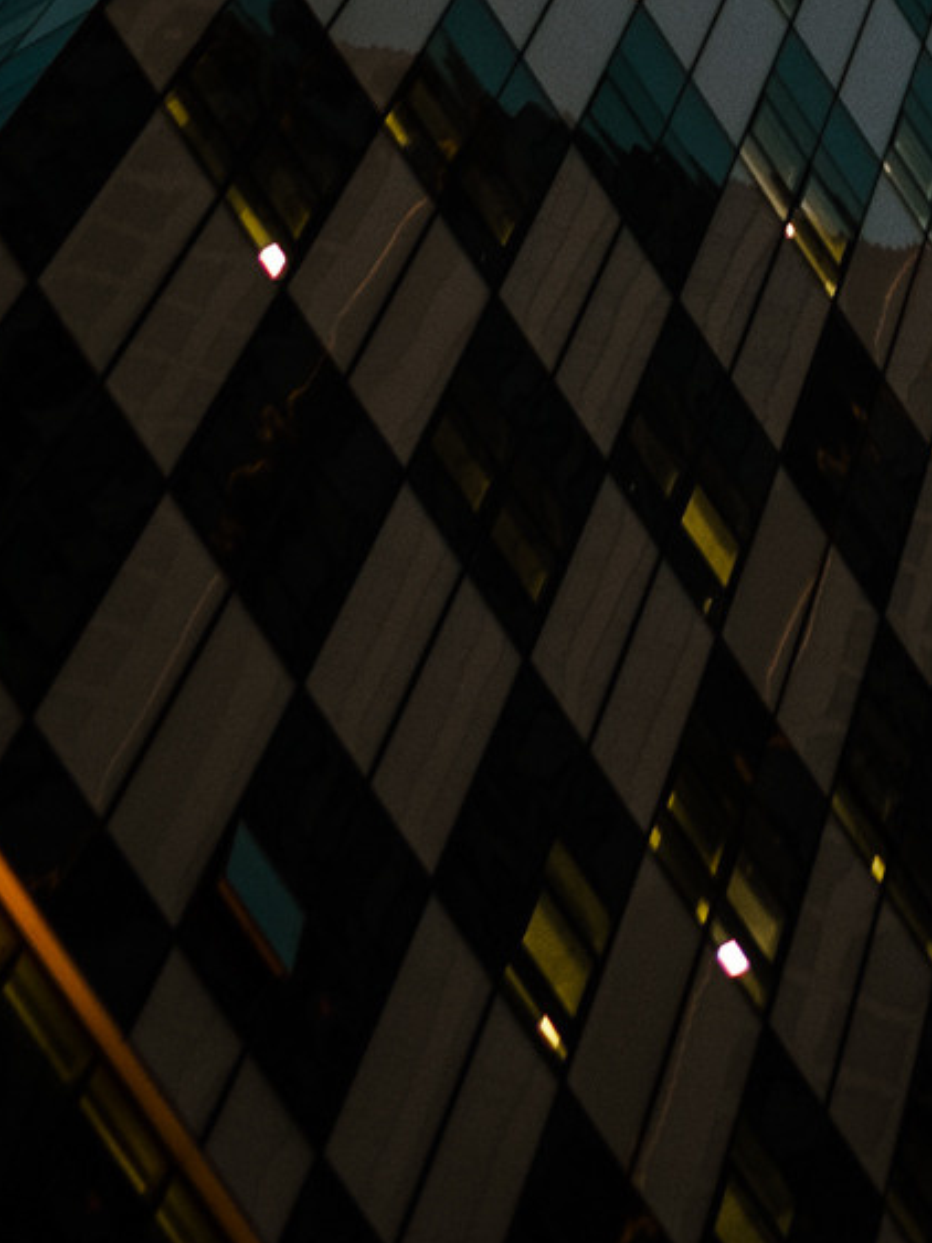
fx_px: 5495
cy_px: -905
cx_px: 1039
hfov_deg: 9.6
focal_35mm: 153
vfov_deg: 12.0
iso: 200
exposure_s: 1/125
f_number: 1.8
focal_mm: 23
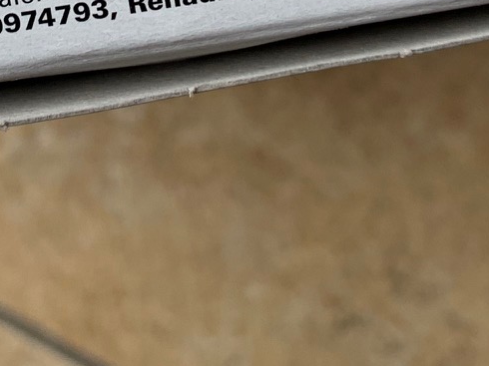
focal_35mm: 107
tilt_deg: -87.0
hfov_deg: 18.0
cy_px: -282
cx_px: 14
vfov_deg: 12.6
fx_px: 1511
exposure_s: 1/122
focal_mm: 4.25
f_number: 1.8
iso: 25
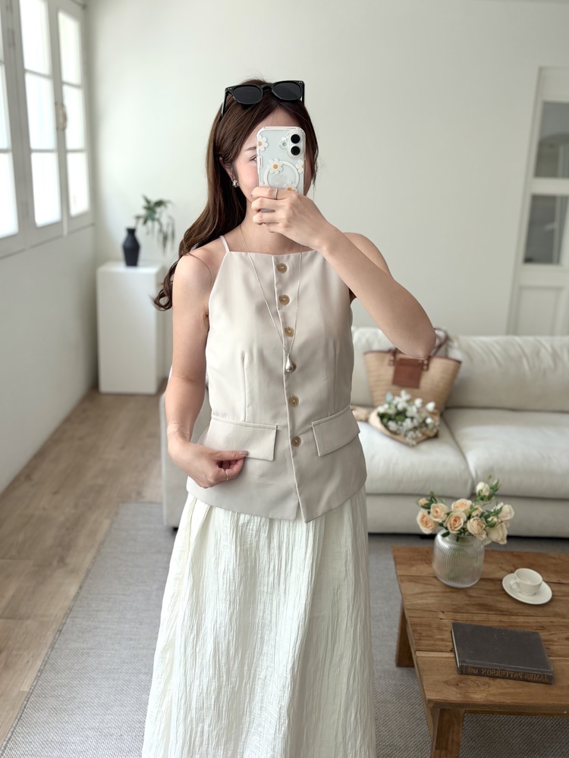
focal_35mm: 26
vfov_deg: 67.3
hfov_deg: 53.1
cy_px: 379
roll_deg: -1.9
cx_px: 284
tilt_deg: -15.0
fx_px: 570
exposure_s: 1/147
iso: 80
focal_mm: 5.96
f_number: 1.6
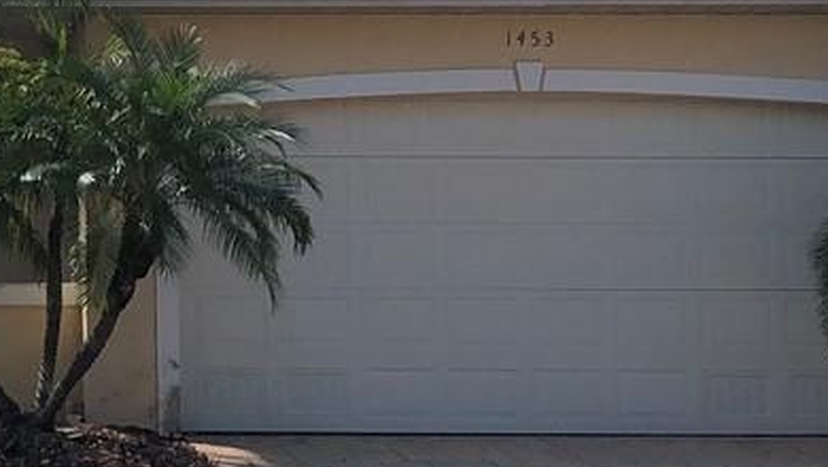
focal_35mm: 125
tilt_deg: +4.9
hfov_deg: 16.5
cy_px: 142
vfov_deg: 9.7
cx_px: -130
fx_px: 2746
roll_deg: +0.2
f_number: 1.8
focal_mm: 4
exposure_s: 1/1946
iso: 20
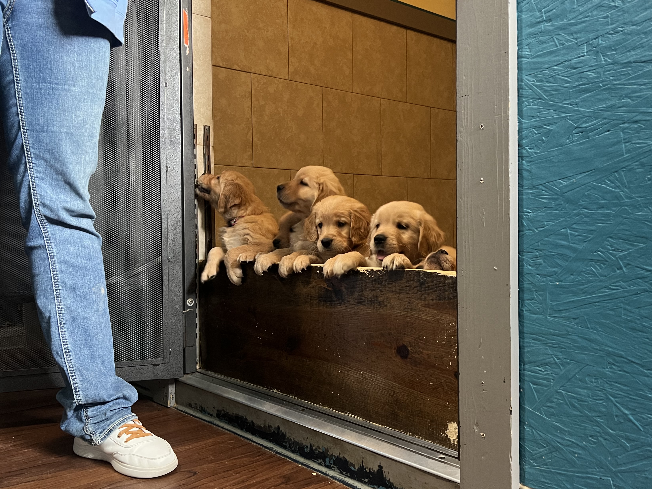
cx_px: 342
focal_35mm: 32
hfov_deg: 56.8
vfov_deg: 44.1
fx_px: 603
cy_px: 233
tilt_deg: -1.2
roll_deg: +1.3
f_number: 1.5
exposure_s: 1/40
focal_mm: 5.7
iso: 400
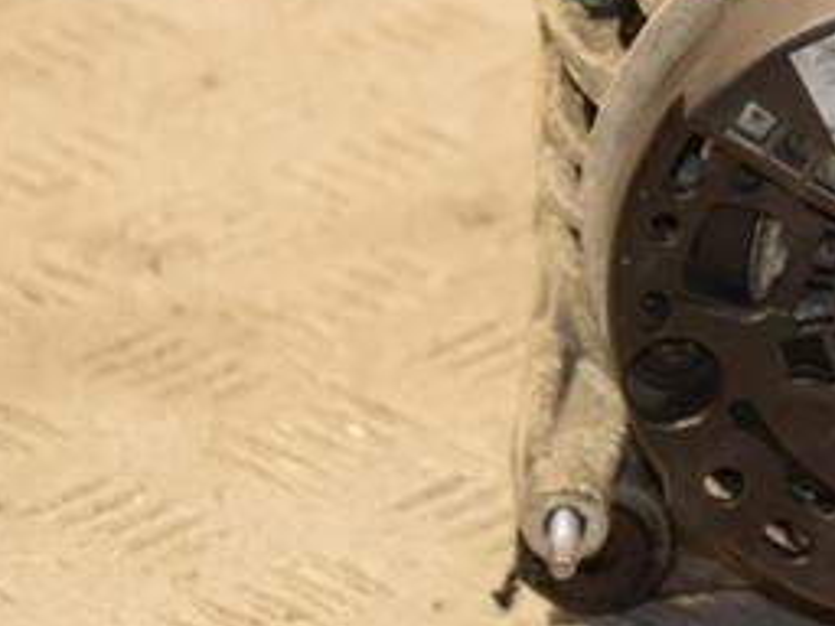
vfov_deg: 5.2
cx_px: 936
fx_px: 6926
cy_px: 82
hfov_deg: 6.9
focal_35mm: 287
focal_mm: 85
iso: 800
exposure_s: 1/100
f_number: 5.6
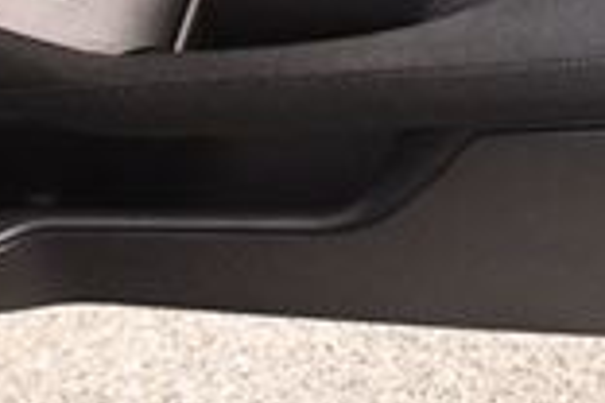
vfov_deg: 9.9
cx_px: 558
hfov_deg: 15.0
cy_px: -170
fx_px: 2269
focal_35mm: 135
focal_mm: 22
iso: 3200
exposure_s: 1/60
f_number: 4
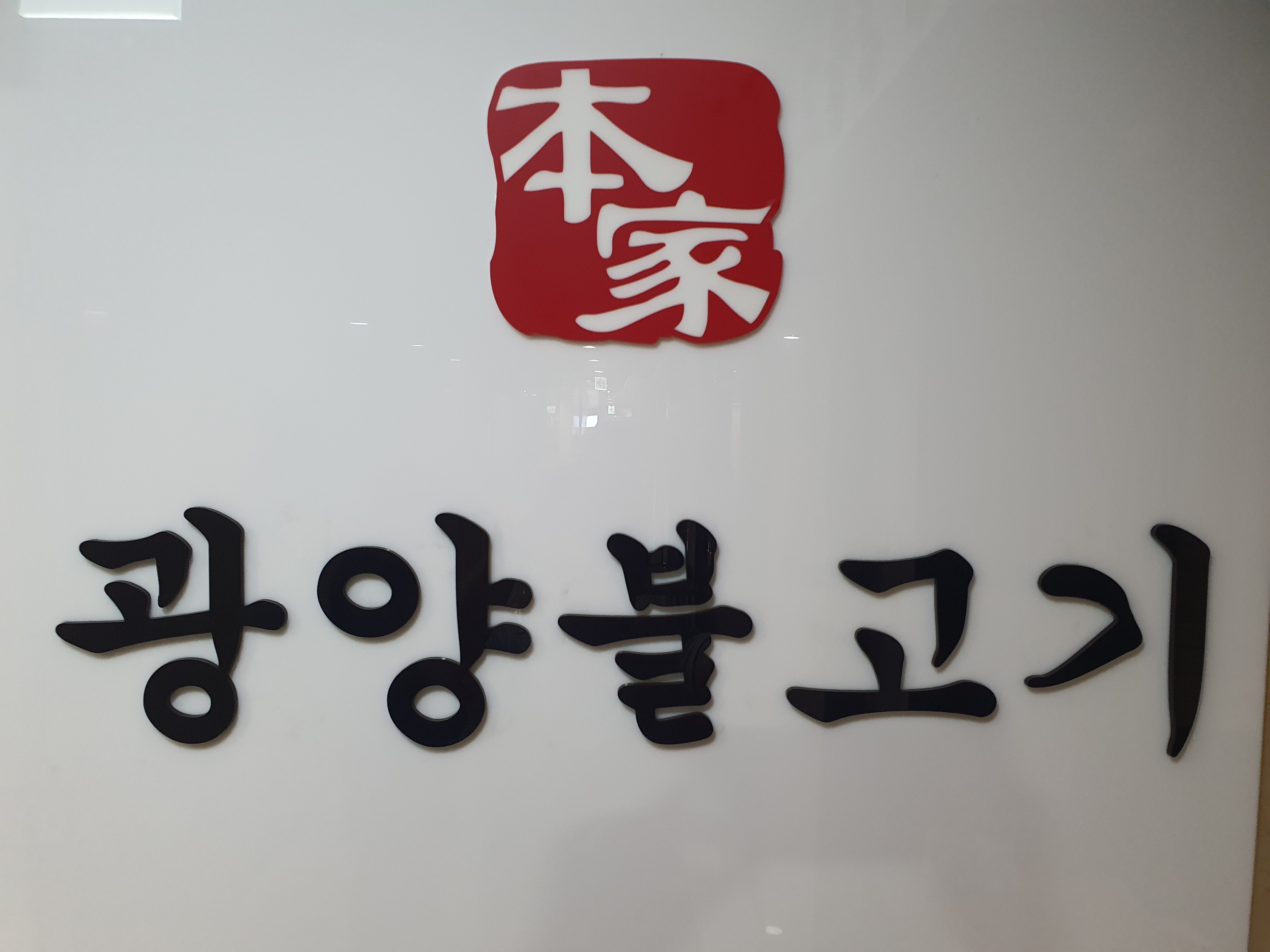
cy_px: 476
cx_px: 635
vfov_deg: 53.1
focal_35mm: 26
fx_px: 954
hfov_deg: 67.3
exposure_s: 1/40
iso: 320
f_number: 2.4
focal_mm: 4.3
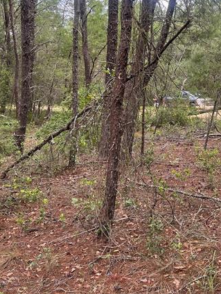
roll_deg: +0.4
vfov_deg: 39.9
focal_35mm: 47
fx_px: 400
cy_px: 98
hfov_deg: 29.9
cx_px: 187
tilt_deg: +0.9
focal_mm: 5.7
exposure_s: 1/552
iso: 50
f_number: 1.5
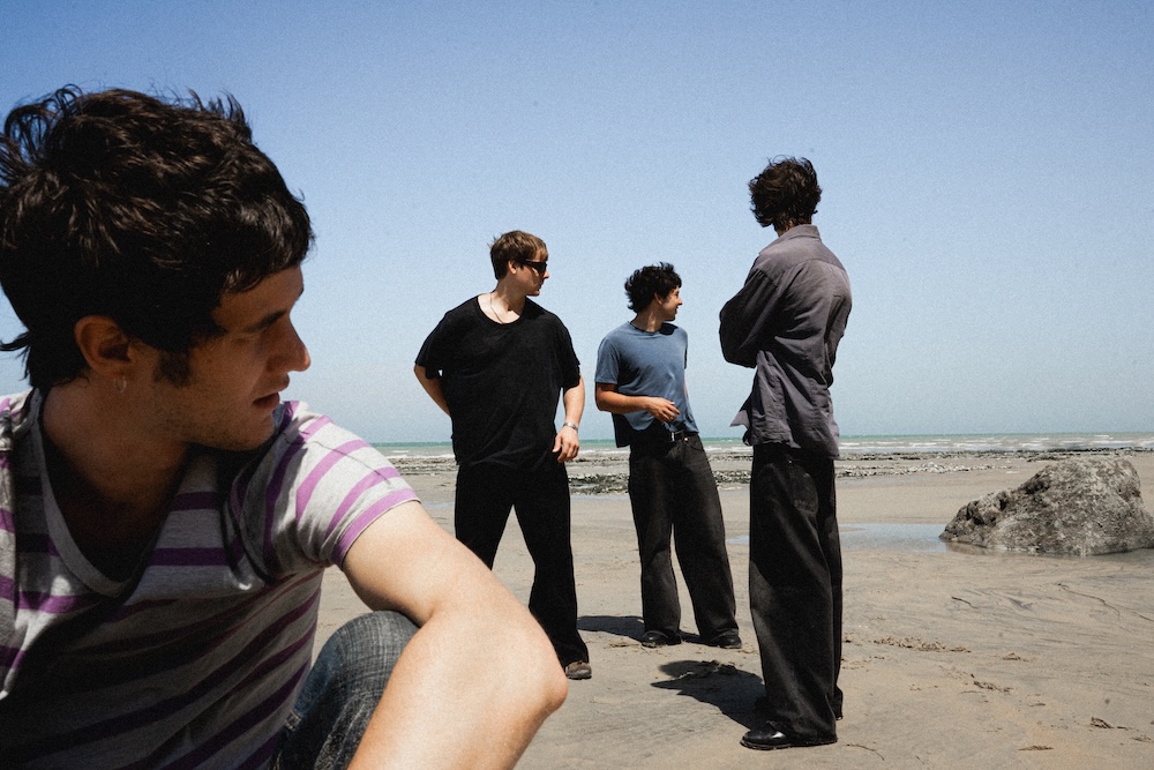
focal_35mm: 34
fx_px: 1090
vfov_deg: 38.9
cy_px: 385
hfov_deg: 55.8
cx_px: 577
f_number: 20
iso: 500
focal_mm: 34
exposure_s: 1/320
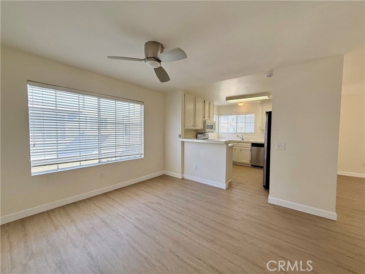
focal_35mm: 14
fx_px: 148
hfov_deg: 102.1
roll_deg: -0.9
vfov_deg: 85.7
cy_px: 137
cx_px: 182
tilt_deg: -1.8
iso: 64
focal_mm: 2.22
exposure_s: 1/120
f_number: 2.2
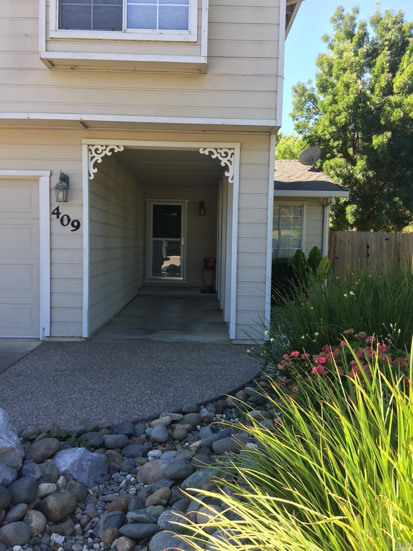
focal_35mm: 29
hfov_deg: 48.2
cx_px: 206
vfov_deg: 61.7
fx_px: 461
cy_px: 276
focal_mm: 4.15
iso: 32
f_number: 2.2
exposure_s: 1/293
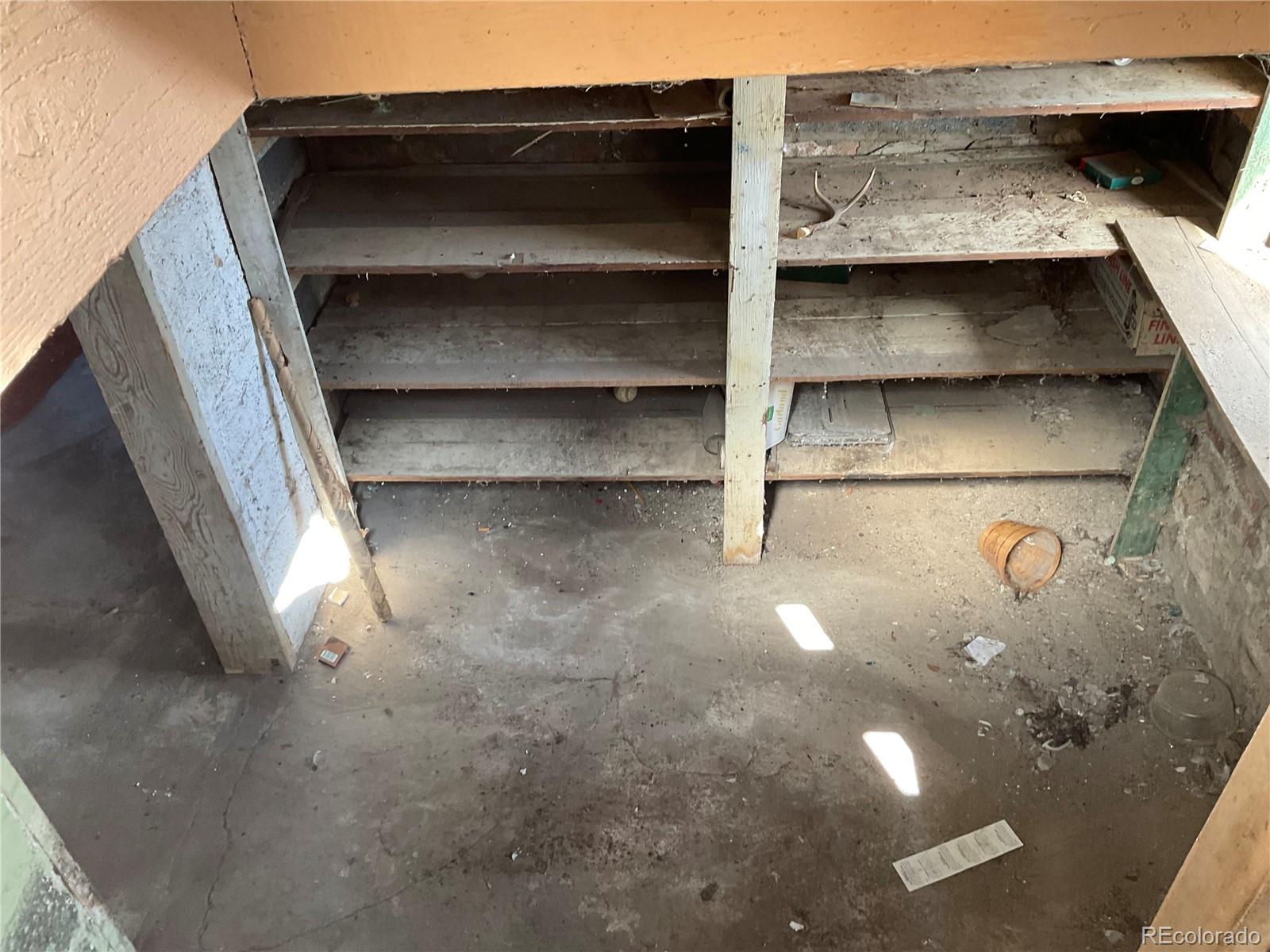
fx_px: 1064
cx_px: 635
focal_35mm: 29
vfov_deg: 48.2
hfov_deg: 61.7
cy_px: 476
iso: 64
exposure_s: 1/60
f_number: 1.8
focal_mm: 3
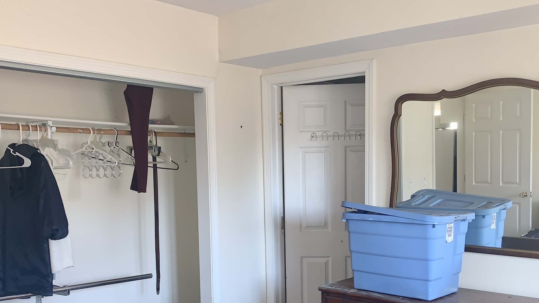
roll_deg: +1.0
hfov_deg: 49.3
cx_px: 298
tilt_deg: -6.5
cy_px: 233
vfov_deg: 28.5
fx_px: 586
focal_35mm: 41
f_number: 1.8
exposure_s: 1/16
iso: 64
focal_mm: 4.25
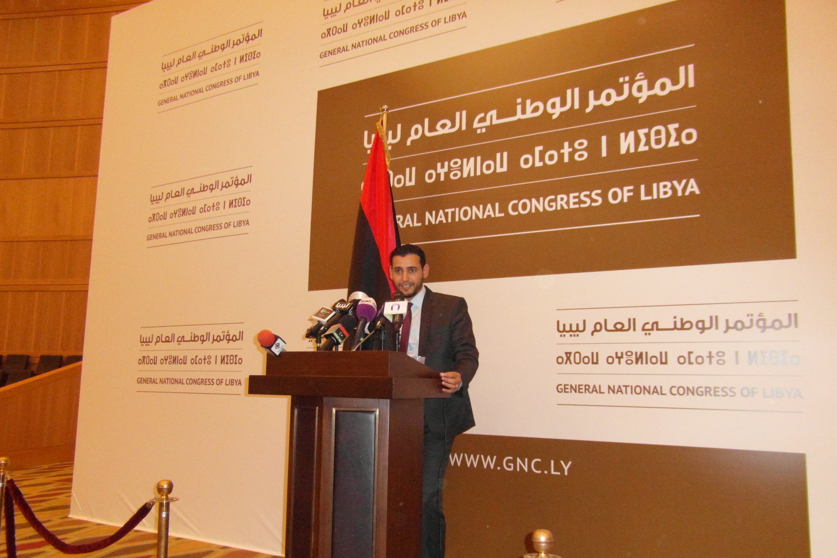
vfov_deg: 51.2
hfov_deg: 71.5
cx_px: 419
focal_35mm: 25
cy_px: 311
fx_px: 581
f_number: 3.2
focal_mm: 4
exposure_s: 1/30
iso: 480
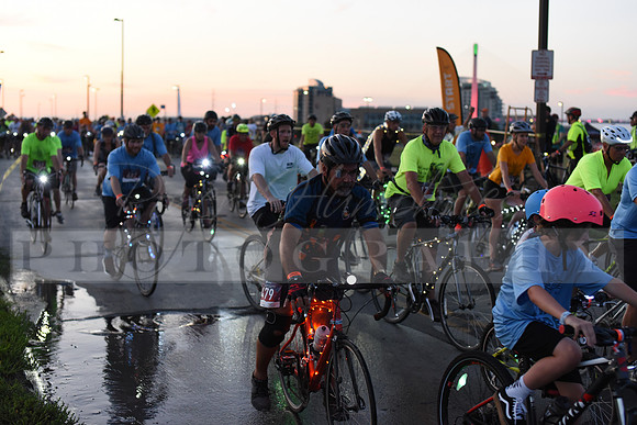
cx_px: 318
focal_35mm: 50
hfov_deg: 39.6
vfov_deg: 27.0
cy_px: 212
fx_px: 885
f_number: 2.8
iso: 2500
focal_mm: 50
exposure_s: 1/400
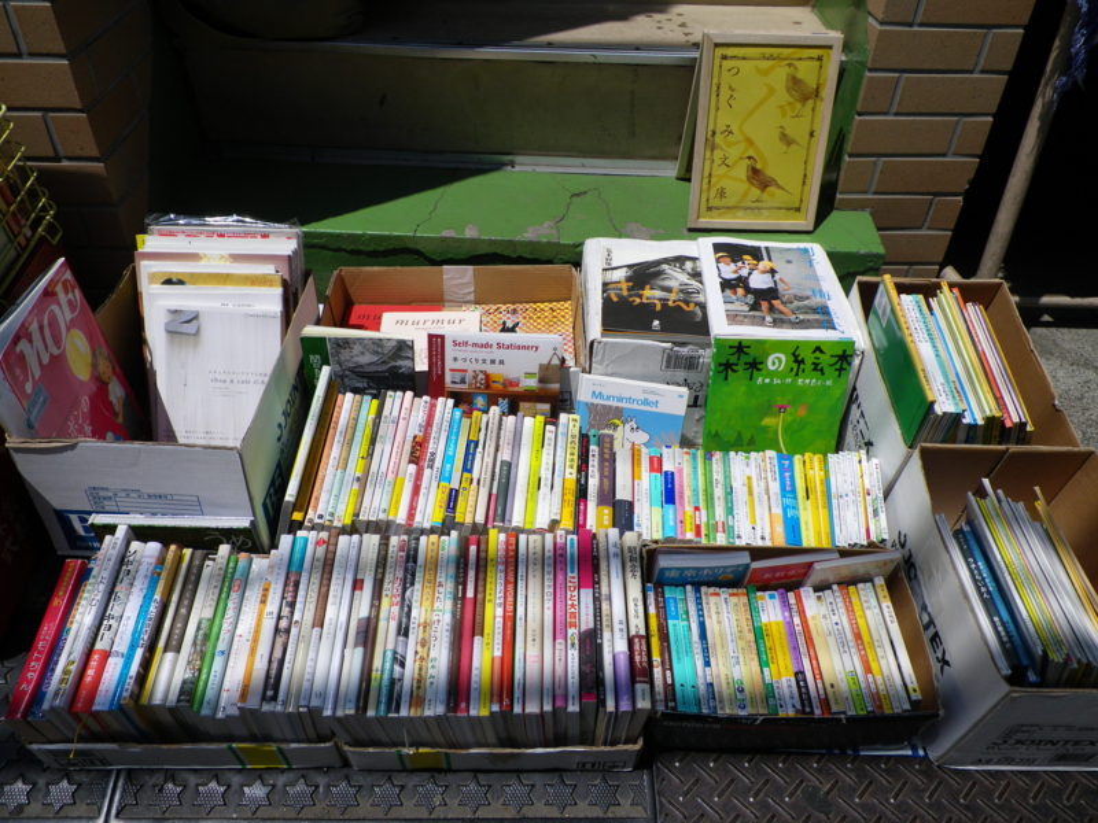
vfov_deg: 49.7
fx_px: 888
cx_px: 549
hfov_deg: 63.4
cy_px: 412
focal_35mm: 28
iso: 64
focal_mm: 4.9
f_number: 7
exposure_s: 1/400
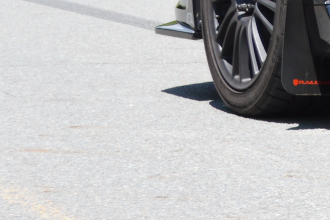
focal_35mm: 281
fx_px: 2574
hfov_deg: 6.7
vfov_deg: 4.8
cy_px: -240
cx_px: 966
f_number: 5.6
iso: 100
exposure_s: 1/125
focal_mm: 30
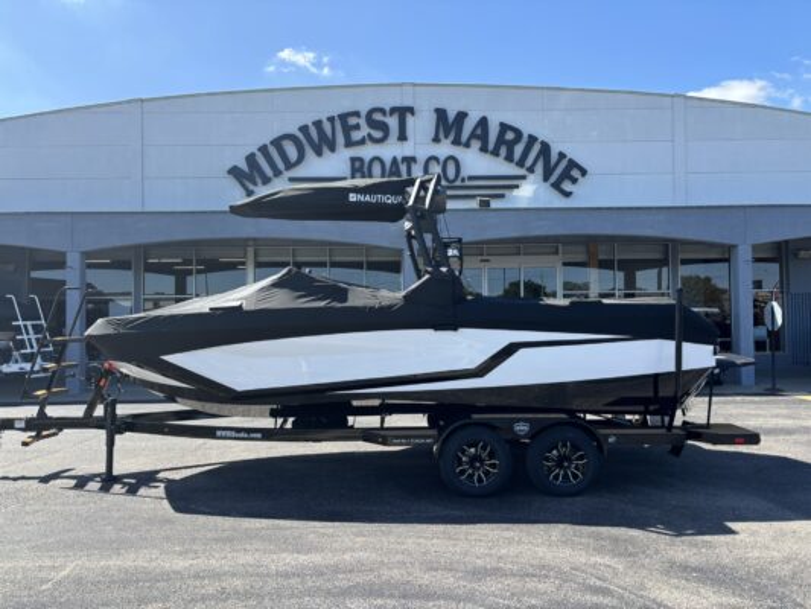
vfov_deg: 53.1
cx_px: 406
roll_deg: -0.2
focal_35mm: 26
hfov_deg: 67.3
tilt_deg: +2.3
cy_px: 304
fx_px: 609
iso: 50
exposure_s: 1/1499
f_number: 1.6
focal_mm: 5.96
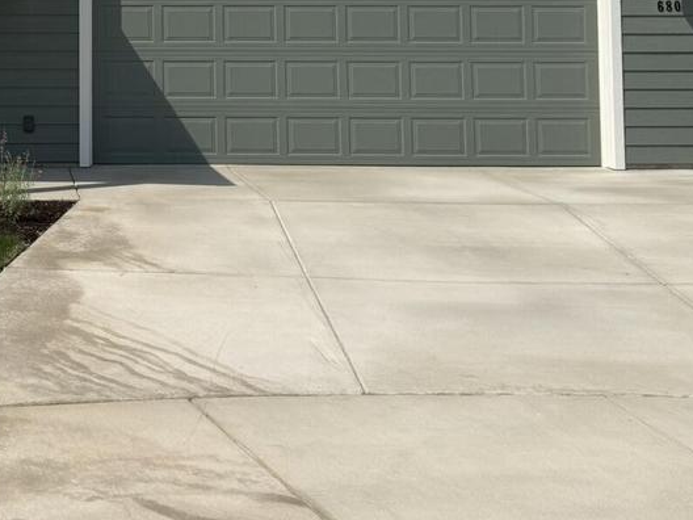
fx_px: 1241
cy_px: -47
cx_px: 41
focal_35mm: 62
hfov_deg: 29.6
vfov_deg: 22.4
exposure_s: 1/7353
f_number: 1.78
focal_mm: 6.76
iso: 80
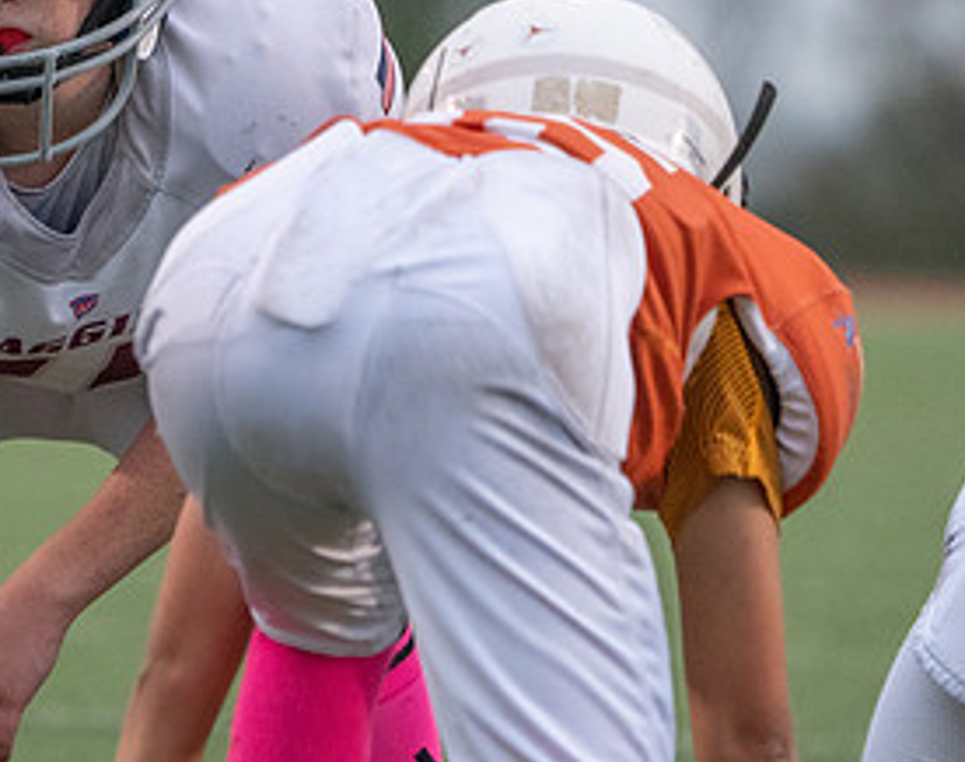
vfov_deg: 2.1
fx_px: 20547
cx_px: -103
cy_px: 235
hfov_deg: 2.7
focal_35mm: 723
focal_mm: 271
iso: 3200
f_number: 5.6
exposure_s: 1/1000
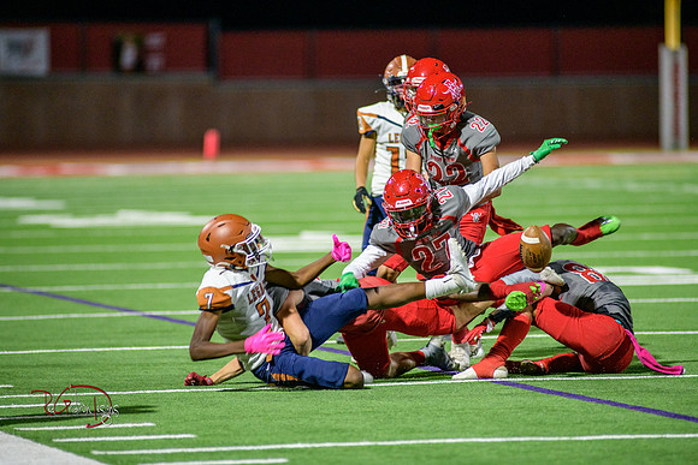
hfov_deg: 6.9
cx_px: 349
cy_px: 232
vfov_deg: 4.6
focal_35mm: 300
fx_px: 5818
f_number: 2.8
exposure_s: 1/500
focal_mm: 300
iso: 2000
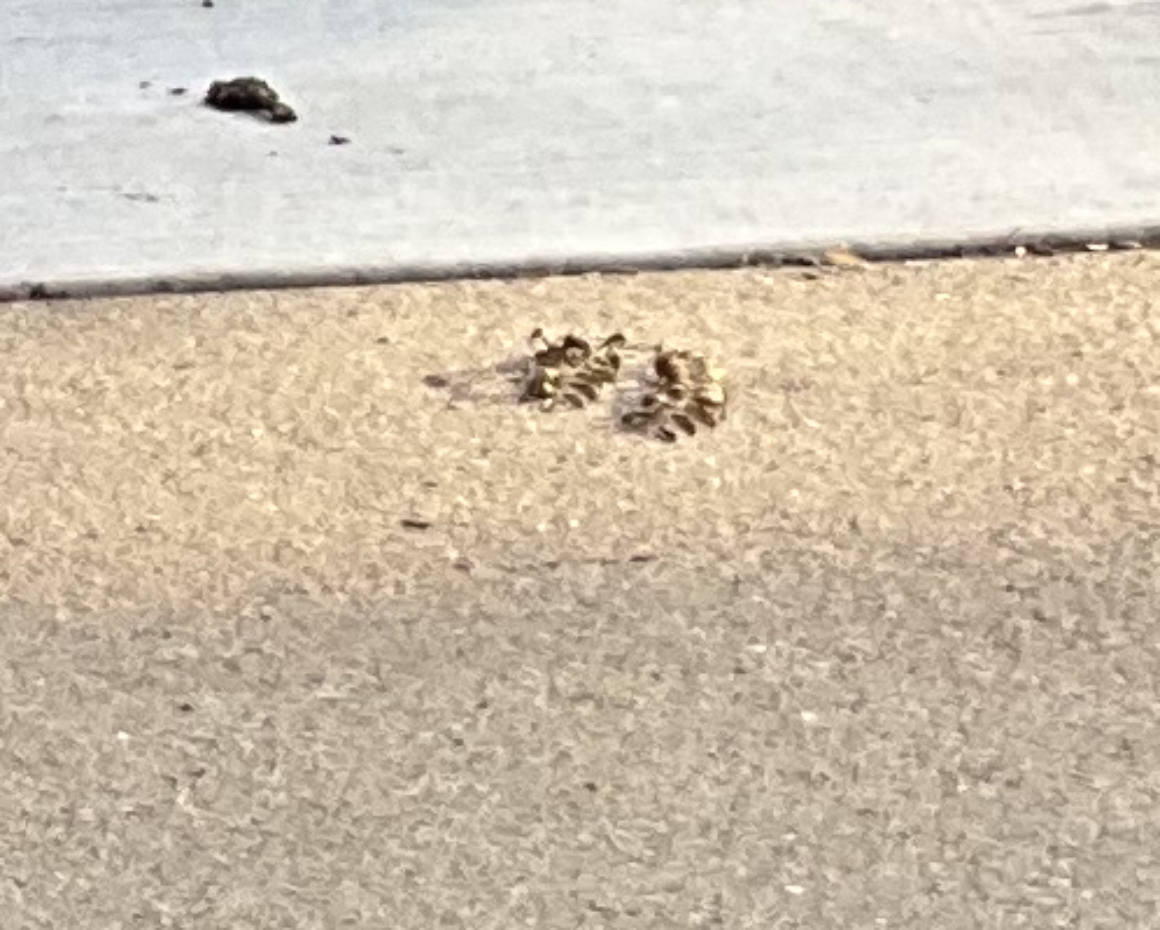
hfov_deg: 6.7
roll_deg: +3.8
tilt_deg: -19.3
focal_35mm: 229
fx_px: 7867
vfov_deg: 6.8
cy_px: 207
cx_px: -3475
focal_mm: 3
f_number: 1.8
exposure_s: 1/197
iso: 20
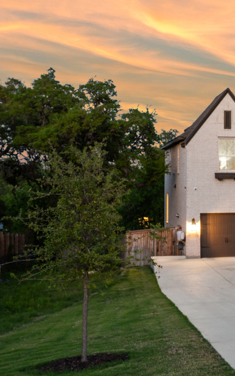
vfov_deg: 29.8
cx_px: 383
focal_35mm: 69
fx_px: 707
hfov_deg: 16.6
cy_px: 176
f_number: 5.6
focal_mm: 30
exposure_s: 1/5
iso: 800
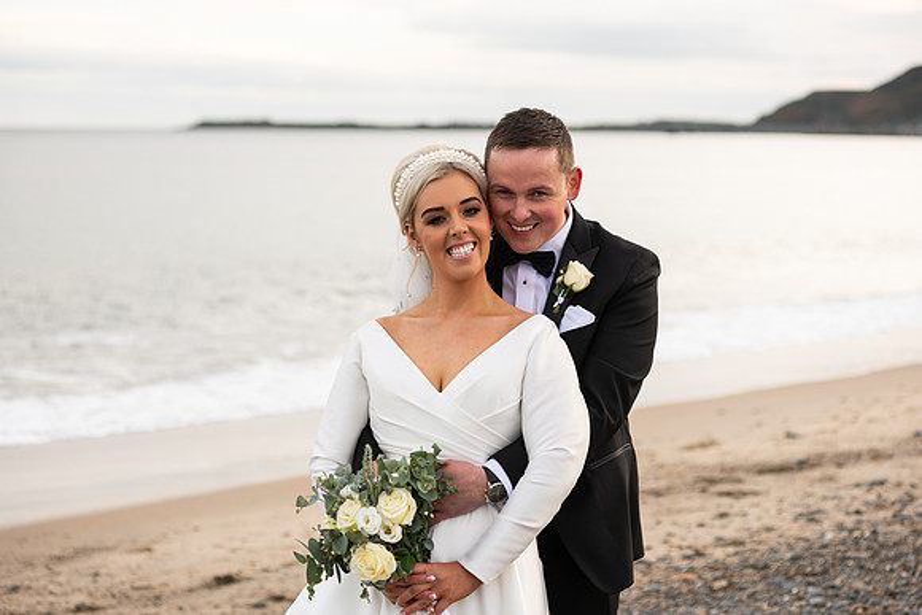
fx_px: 2049
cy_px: 308
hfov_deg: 25.4
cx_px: 461
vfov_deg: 17.1
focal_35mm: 80
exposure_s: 1/200
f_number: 3.5
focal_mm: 80
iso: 80
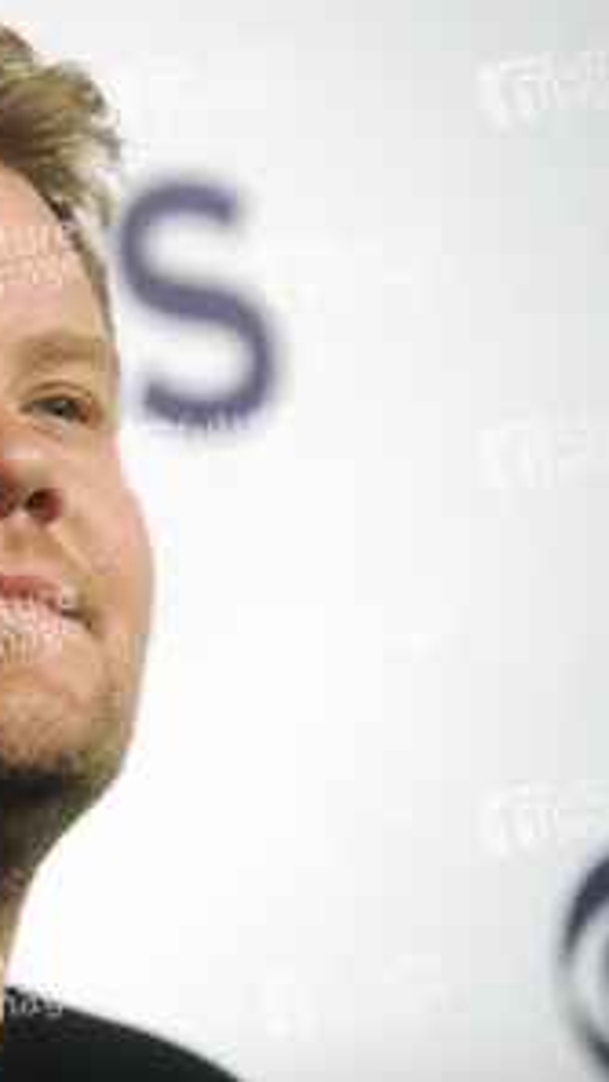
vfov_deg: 10.1
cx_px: -109
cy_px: 539
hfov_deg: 5.6
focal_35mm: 214
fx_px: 6145
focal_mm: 135
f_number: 4
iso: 800
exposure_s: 1/400
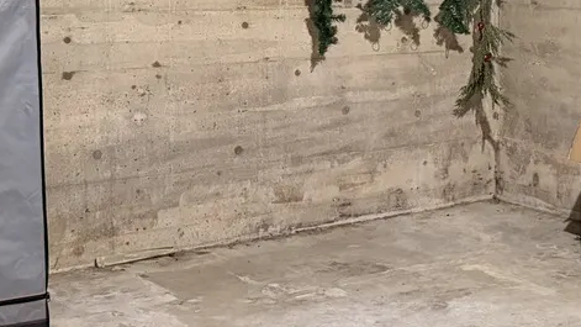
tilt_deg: -7.4
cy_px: 110
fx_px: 1233
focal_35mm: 80
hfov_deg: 25.6
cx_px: 534
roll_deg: +0.1
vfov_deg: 15.1
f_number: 1.78
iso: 800
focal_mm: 6.76
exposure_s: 1/60
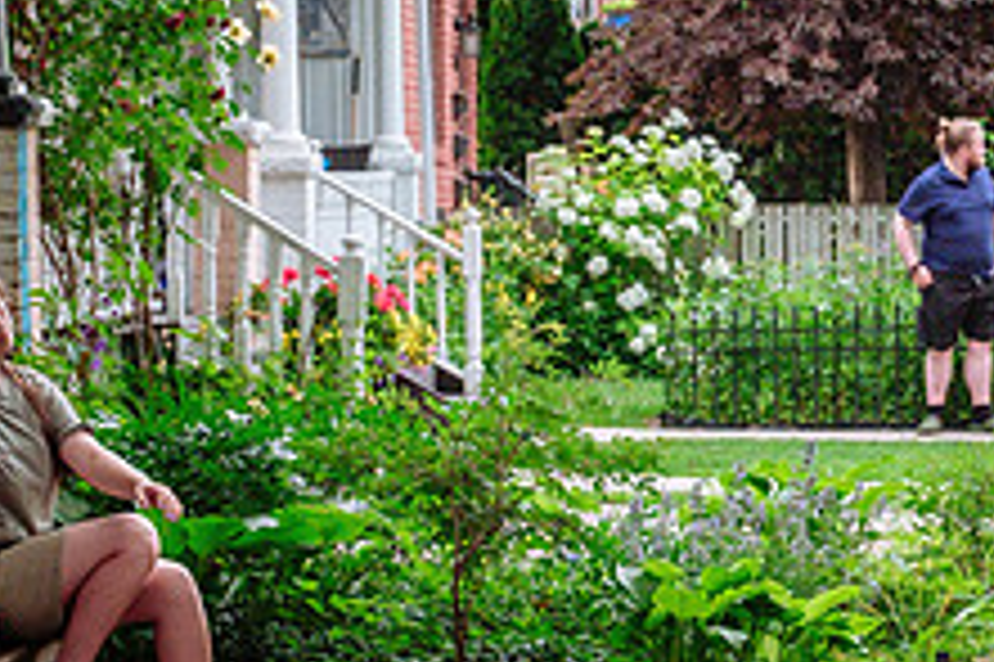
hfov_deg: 16.0
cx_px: 967
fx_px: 3476
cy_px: 466
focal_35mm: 126
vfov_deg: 10.8
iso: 1600
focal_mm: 32.1
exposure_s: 1/250
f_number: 2.8
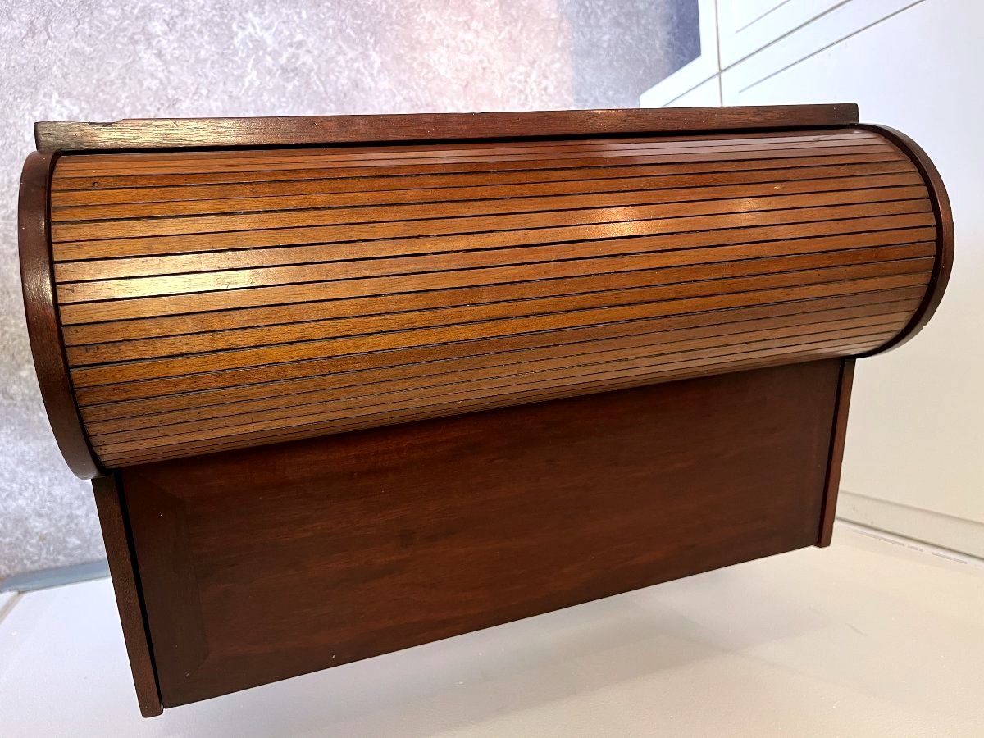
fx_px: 739
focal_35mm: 26
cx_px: 492
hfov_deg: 67.3
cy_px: 369
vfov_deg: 53.1
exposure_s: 1/50
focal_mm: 5.1
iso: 125
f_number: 1.6
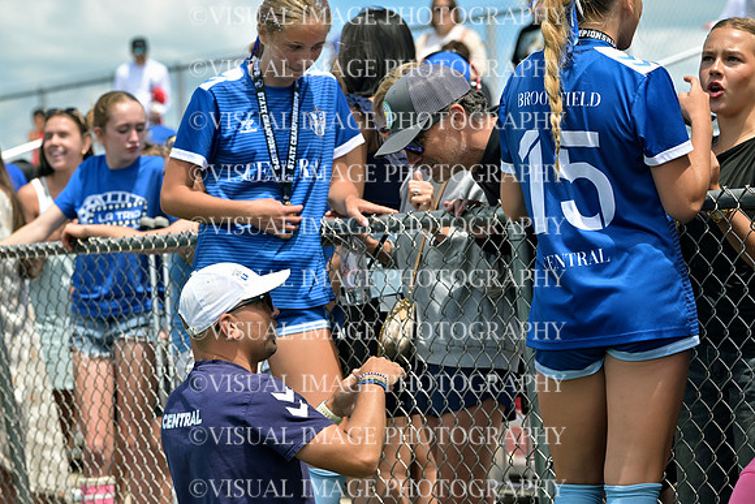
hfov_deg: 16.1
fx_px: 2664
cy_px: 252
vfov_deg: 10.8
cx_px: 378
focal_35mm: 127
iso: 100
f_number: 4
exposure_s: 1/640
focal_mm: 85
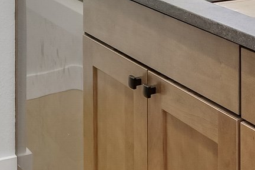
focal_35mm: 123
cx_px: 198
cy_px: -177
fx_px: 871
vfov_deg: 10.2
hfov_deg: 16.5
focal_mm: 26
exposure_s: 1/40
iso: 400
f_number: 8
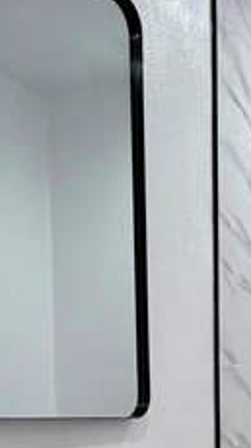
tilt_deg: -6.6
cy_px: 520
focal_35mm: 68
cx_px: 290
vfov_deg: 27.7
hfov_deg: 17.0
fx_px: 806
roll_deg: +0.4
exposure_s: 1/120
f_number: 2.2
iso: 200
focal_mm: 2.22
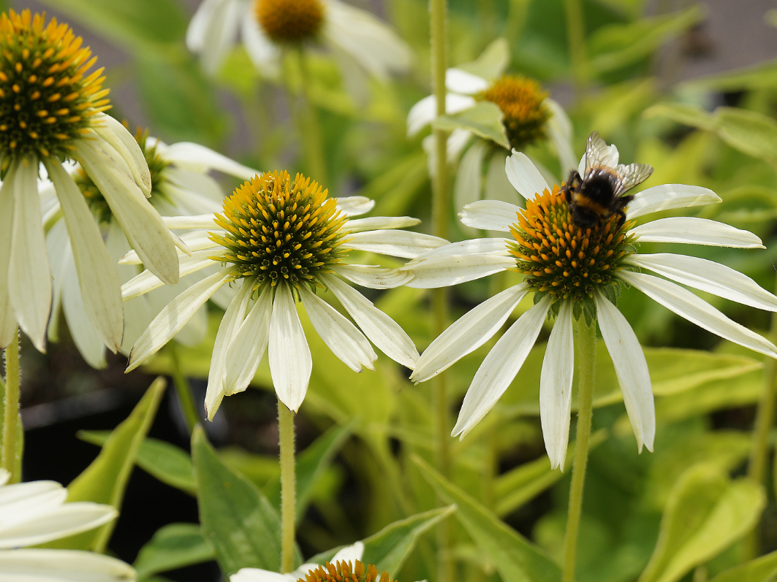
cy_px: 291
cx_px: 414
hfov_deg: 21.9
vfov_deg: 16.5
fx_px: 2010
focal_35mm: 90
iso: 100
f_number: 8
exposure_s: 1/320
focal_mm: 55
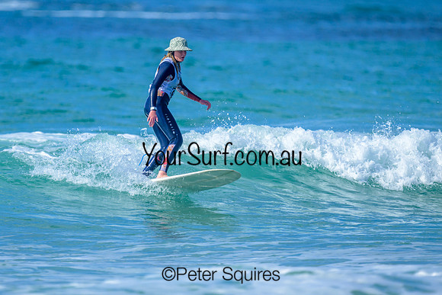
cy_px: 132
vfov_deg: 1.3
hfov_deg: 1.9
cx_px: 142
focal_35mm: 1100
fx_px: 13508
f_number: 6.3
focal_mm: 800
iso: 280
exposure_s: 1/2000
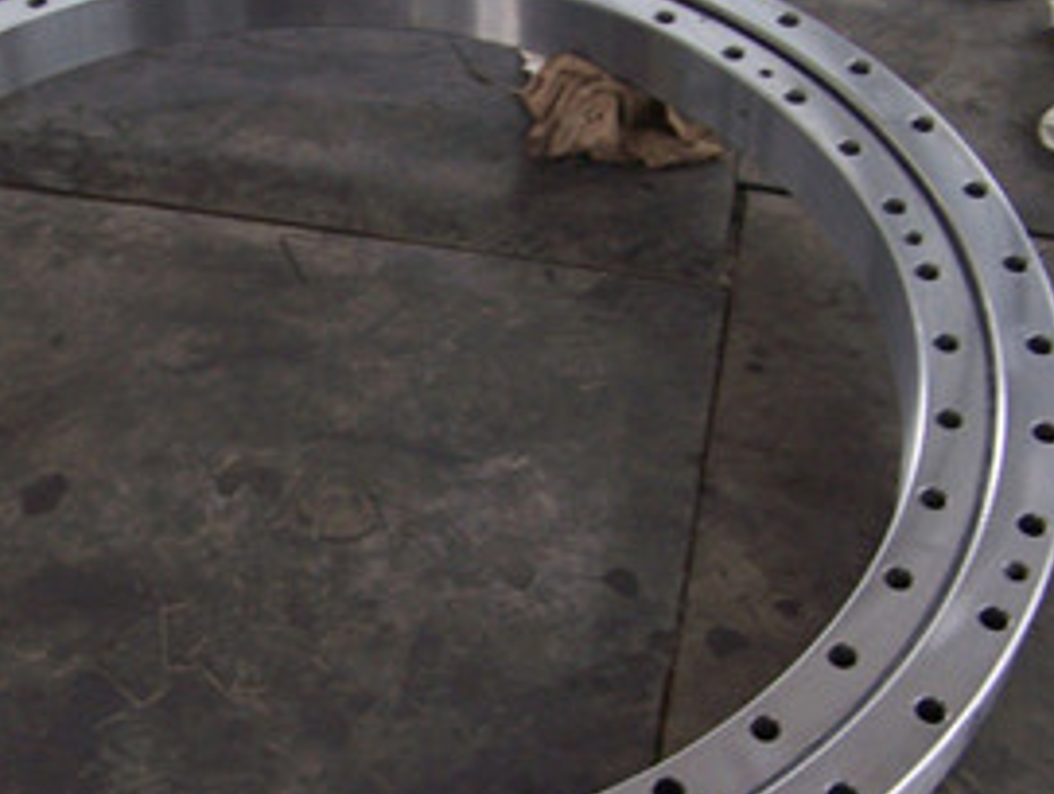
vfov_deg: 26.1
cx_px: 296
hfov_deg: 33.8
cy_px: 471
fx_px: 1707
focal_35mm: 56
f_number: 2.8
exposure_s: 1/8
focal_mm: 6.3
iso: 140
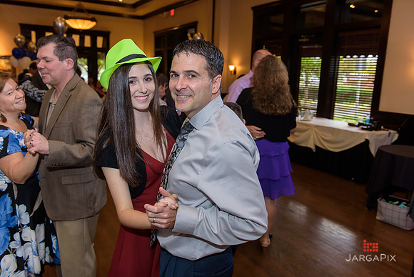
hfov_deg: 63.6
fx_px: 334
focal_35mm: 29
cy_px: 138
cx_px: 207
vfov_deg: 45.0
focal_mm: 29
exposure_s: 1/125
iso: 1250
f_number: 3.2
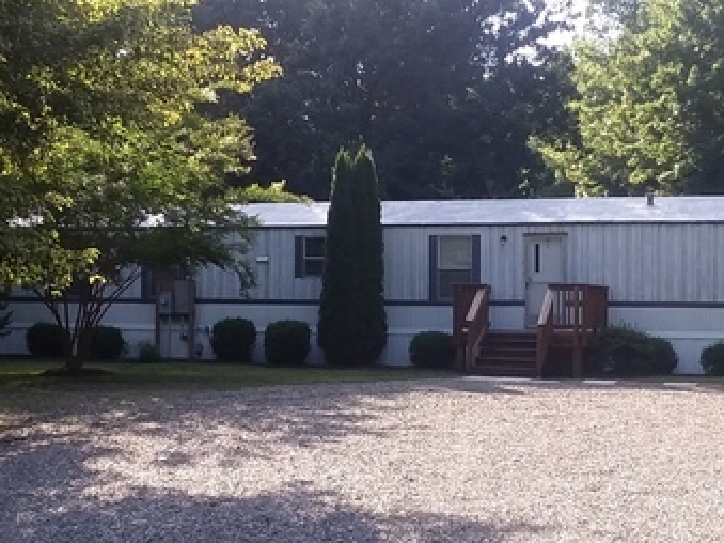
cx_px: 422
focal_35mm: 57
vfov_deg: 25.6
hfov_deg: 33.7
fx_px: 1192
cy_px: 340
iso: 40
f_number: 1.9
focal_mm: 2.47
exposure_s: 1/333
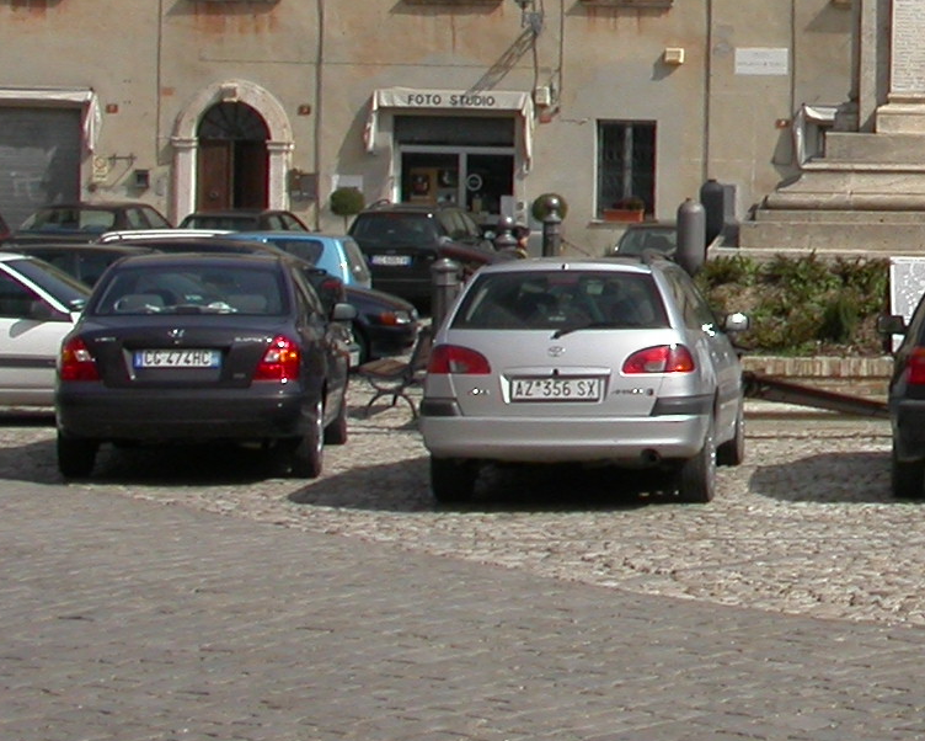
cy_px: -106
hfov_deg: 16.1
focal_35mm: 112
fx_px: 3067
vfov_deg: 13.5
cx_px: 1279
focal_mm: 7.85
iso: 100
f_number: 7.5
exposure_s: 1/422
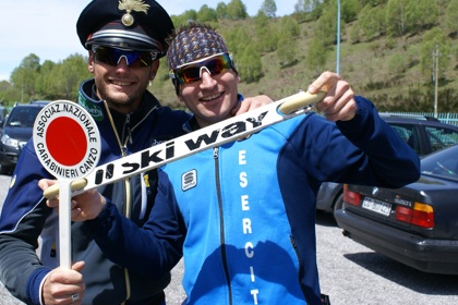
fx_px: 611
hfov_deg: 41.1
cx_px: 209
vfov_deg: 28.1
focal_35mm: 48
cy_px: 138
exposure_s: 1/250
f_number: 7.1
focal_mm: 28
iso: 100
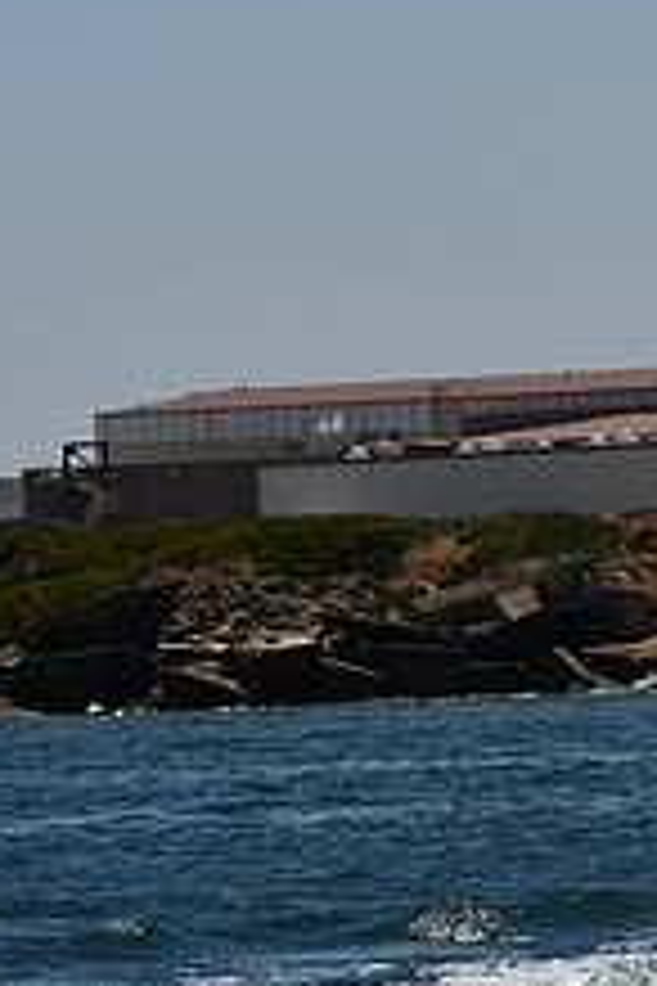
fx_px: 10018
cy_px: 736
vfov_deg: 5.6
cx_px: 1174
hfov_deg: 3.7
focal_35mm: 366
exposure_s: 1/800
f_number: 10
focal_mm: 92
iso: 100
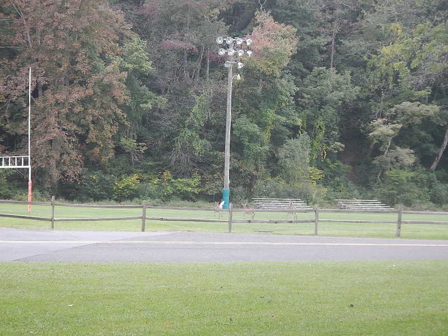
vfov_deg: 13.6
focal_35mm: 109
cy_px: 168
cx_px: 224
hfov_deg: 18.0
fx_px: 1411
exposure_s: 1/125
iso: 400
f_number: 4.6
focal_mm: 19.6
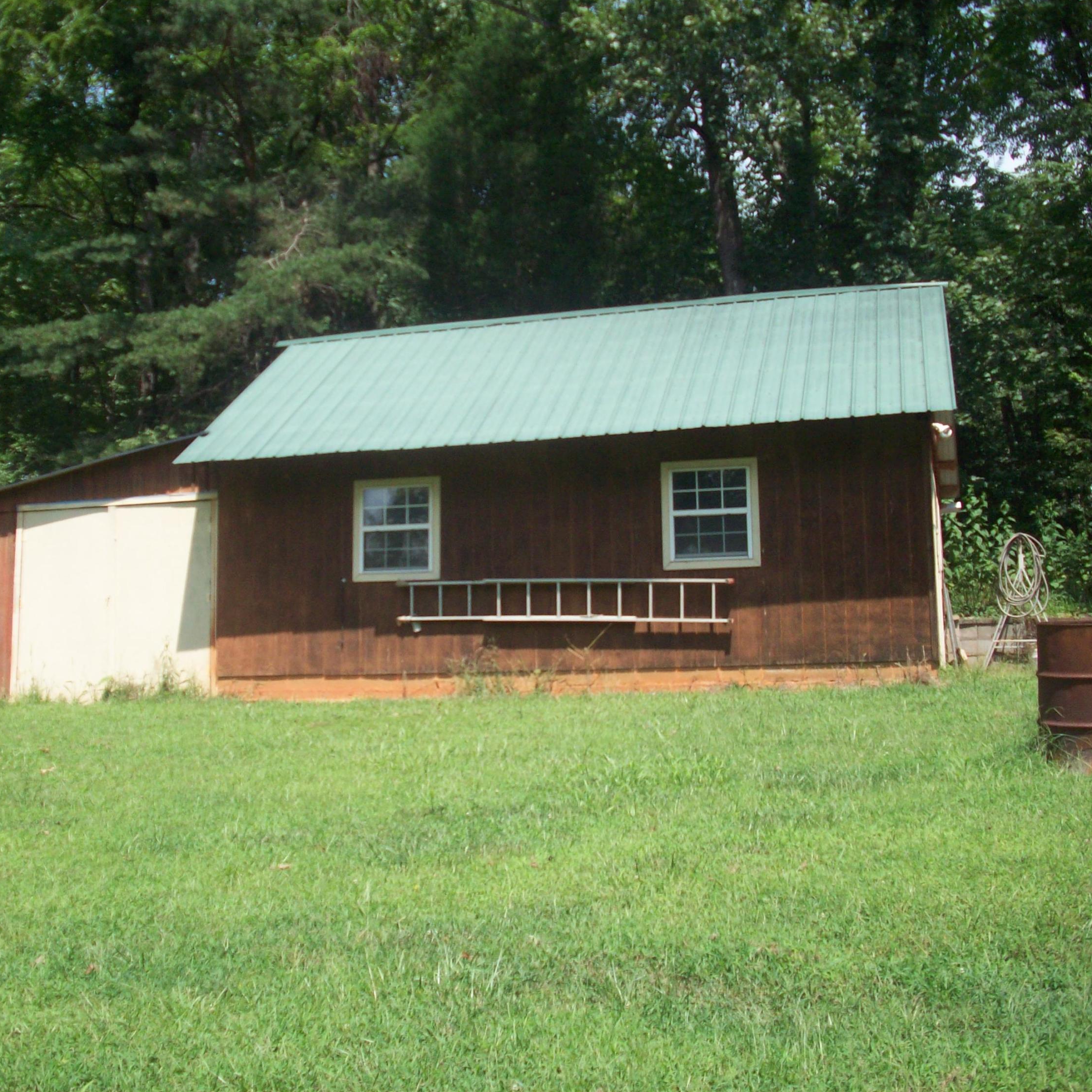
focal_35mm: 44
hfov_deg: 38.3
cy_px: 542
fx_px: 1570
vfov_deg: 38.3
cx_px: 481
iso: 80
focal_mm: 6.2
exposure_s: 1/205
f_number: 5.6
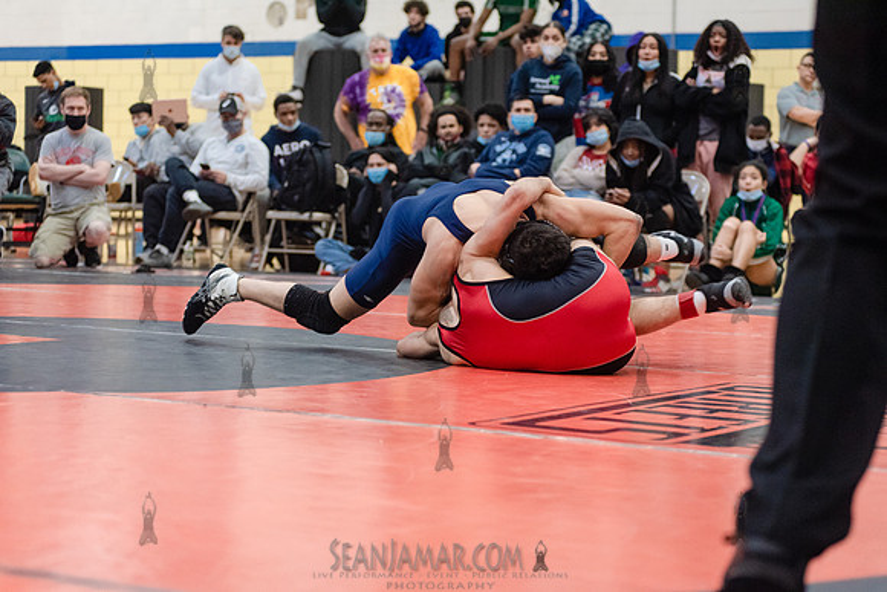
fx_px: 1971
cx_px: 444
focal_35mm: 80
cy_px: 296
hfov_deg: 25.4
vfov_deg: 17.1
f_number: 3.5
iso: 4000
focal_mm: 80
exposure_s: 1/400
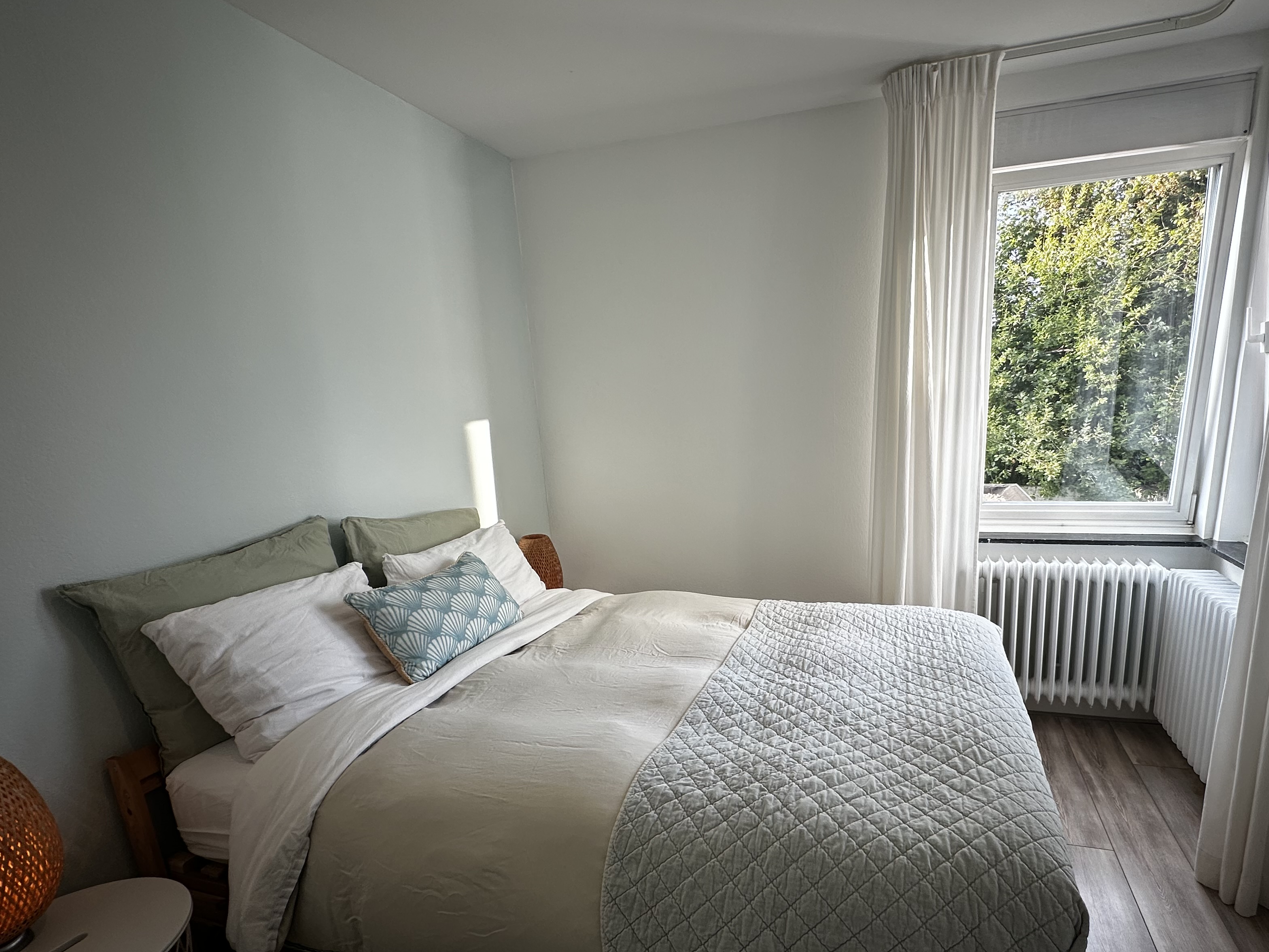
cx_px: 725
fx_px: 660
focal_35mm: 18
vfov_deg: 71.2
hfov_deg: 87.2
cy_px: 544
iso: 40
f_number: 2.2
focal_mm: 2.22
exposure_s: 1/116
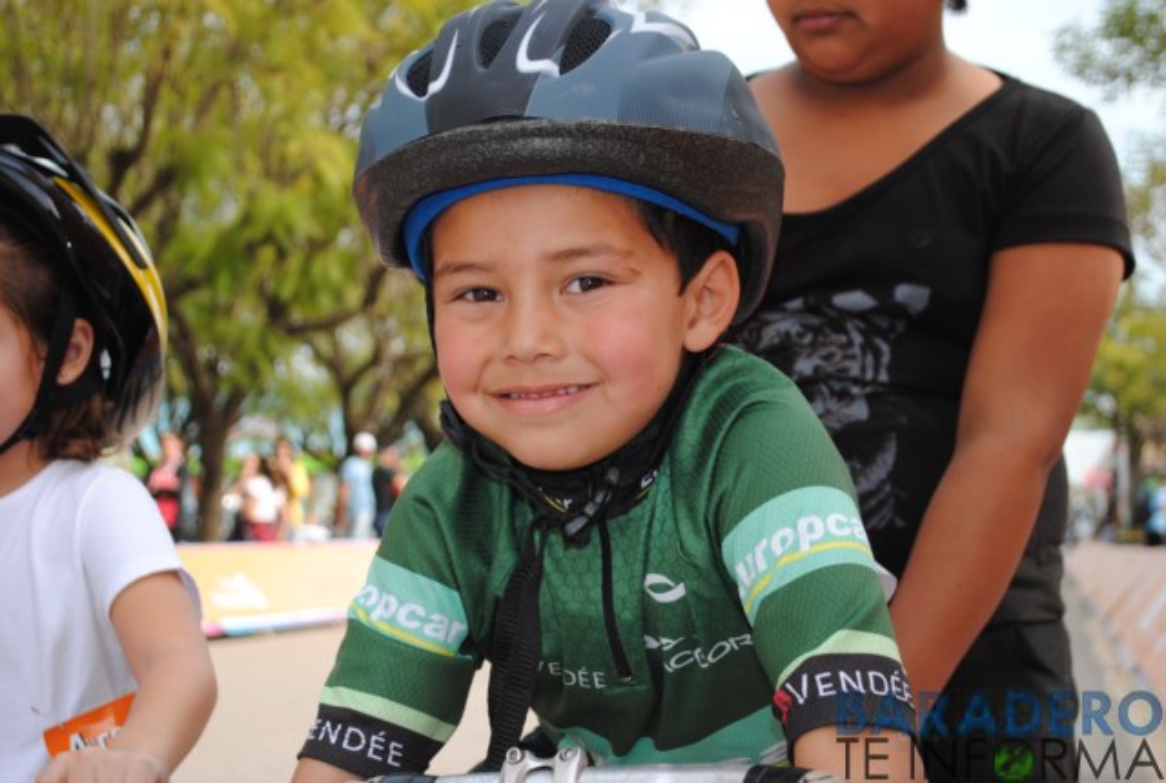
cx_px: 583
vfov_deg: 23.9
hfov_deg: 35.0
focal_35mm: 57
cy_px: 392
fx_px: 1850
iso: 100
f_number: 5
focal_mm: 38
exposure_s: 1/160
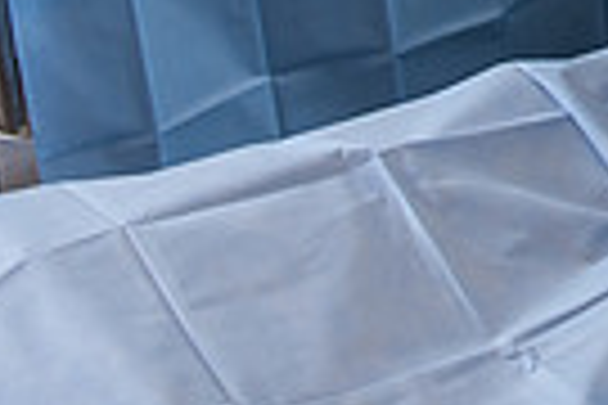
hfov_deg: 15.0
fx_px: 1891
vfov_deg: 11.2
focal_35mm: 112
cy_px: -367
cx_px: 1207
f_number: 4.5
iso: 500
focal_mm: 26
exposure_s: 1/200
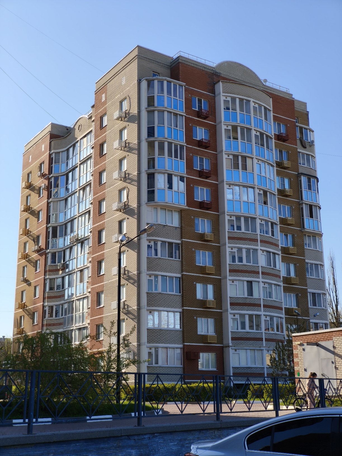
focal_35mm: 50
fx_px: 659
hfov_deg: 29.1
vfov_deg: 38.2
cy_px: 228
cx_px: 171
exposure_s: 1/681
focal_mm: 7.1
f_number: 1.9
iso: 50
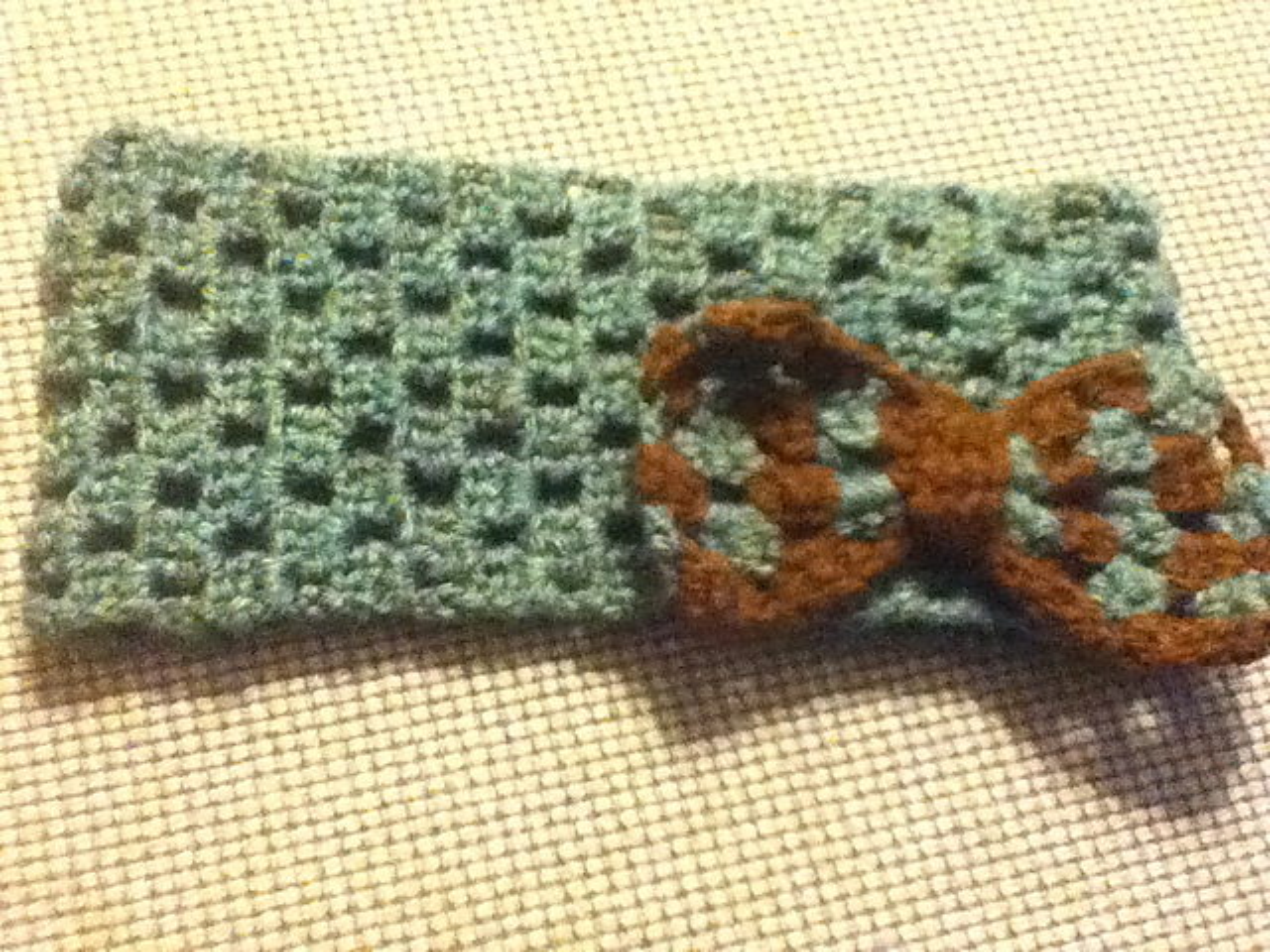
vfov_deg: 44.2
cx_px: 635
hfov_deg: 56.8
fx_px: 1174
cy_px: 476
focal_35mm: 32
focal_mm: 3.85
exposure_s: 1/15
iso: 1000
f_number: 2.4
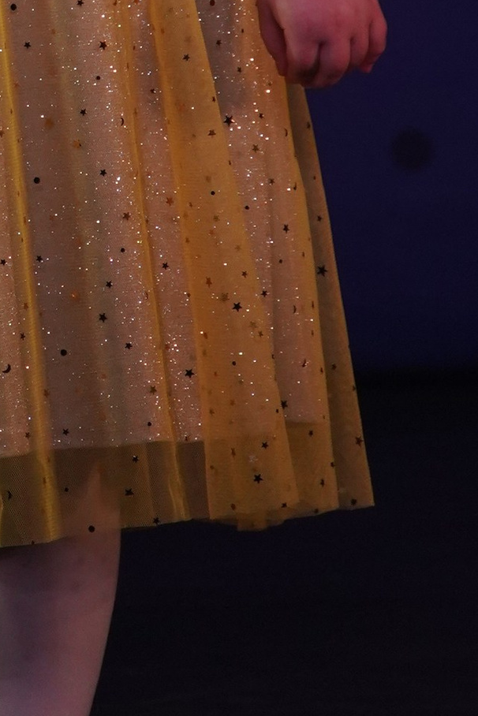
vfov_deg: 1.9
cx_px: -29
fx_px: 21870
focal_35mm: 1099
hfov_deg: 1.3
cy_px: -502
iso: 2000
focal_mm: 260
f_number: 6.3
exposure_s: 1/400
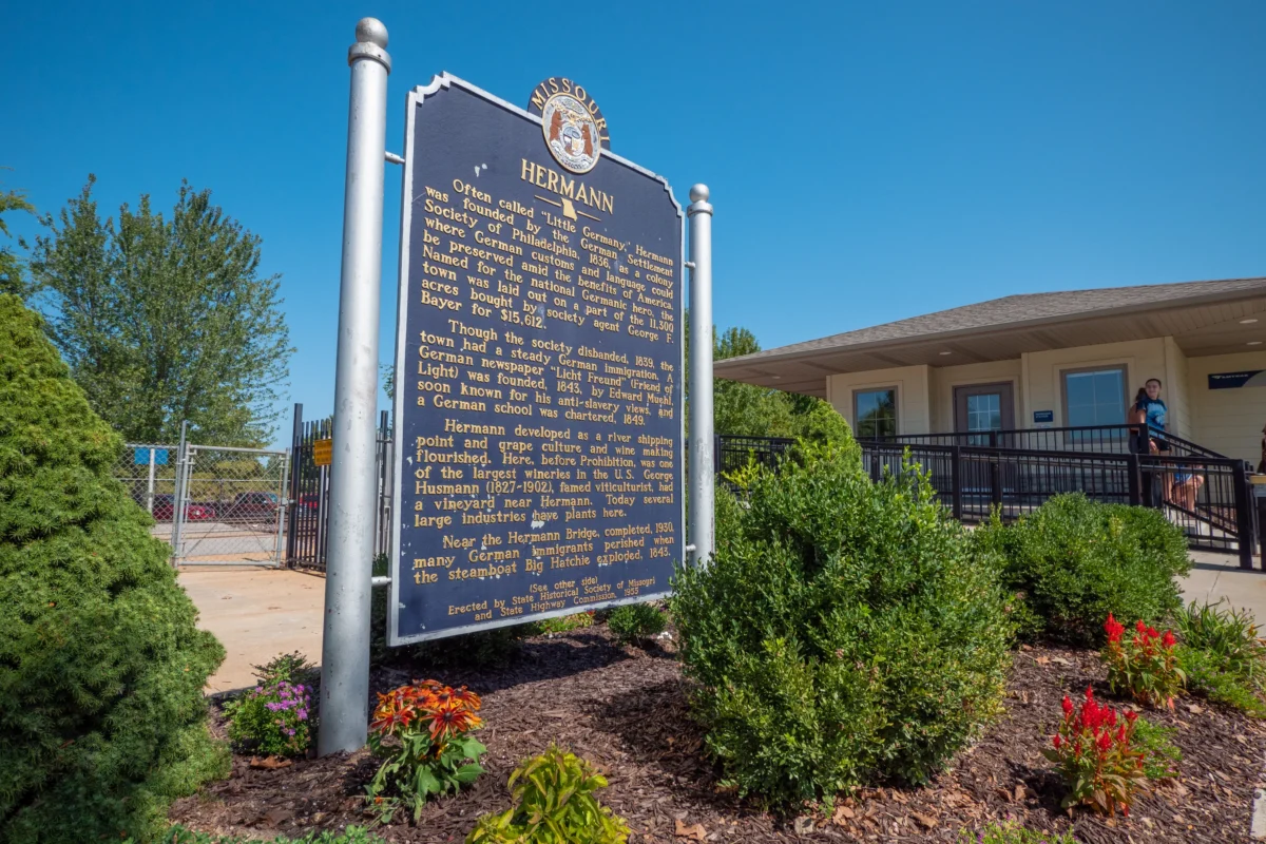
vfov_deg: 65.3
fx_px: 658
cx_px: 633
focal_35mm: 19
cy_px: 422
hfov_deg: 87.8
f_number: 4
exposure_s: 1/2500
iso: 200
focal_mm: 9
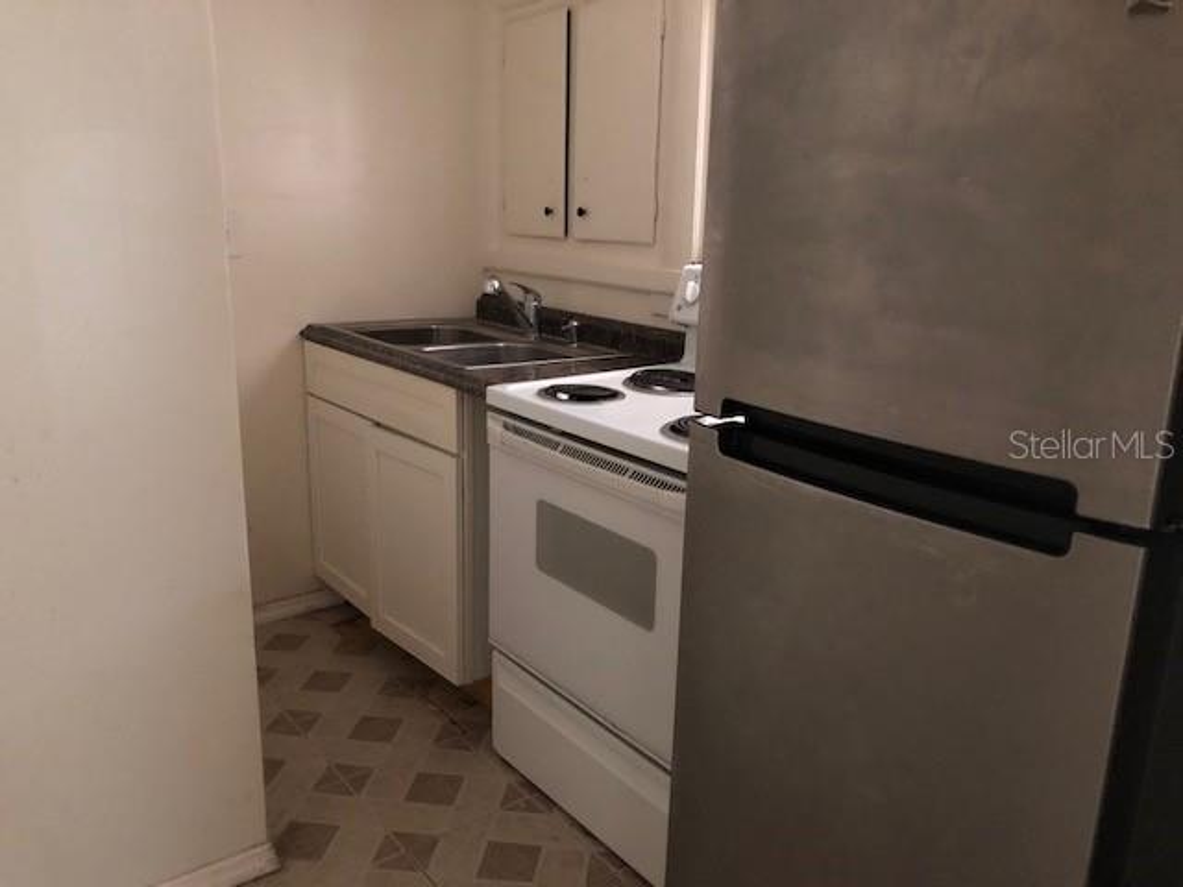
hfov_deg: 63.4
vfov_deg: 49.7
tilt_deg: -14.4
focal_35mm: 28
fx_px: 957
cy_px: 444
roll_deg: -2.3
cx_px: 592
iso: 125
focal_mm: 3.99
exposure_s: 1/4
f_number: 1.8
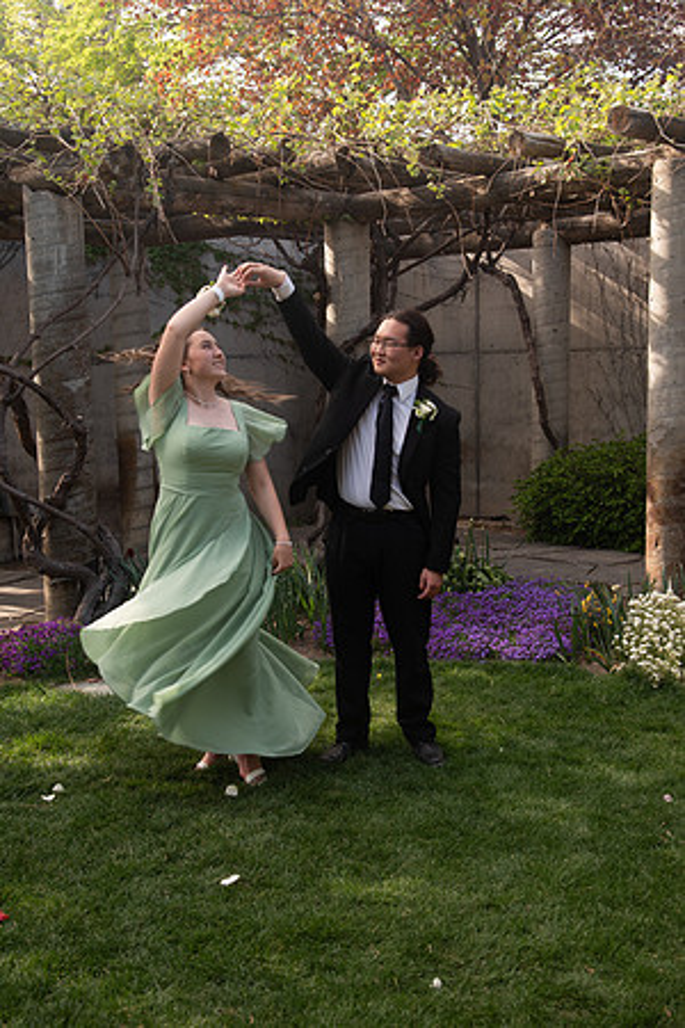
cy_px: 514
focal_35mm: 44
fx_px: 1256
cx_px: 342
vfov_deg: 44.5
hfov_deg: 30.5
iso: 250
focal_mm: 44
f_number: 5.6
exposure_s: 1/125
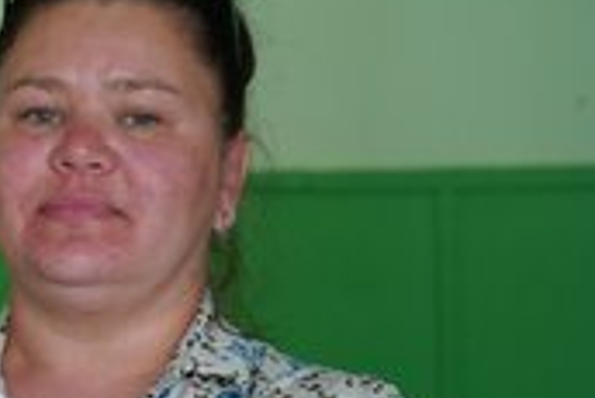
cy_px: 247
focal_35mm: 163
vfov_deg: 8.4
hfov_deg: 12.3
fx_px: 2696
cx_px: -93
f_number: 4.5
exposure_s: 1/80
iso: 2500
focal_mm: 70
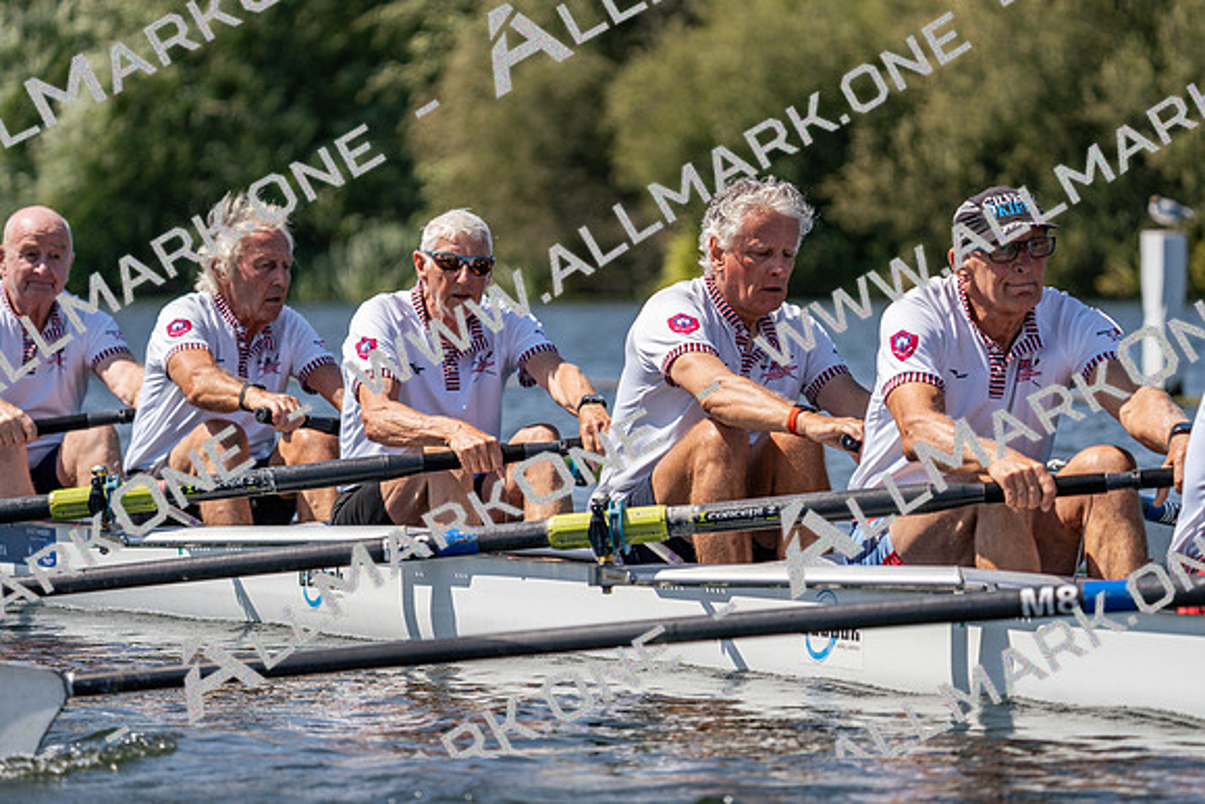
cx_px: 602
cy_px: 402
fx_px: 8671
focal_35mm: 259
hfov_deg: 7.9
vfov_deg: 5.3
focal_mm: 259
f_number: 5.6
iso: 200
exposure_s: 1/2000
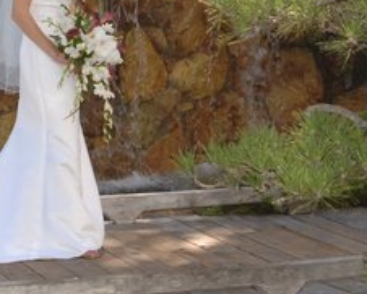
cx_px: 62
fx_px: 1989
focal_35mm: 183
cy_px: 40
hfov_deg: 10.5
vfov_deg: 8.4
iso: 400
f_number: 8
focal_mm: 46
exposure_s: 1/250
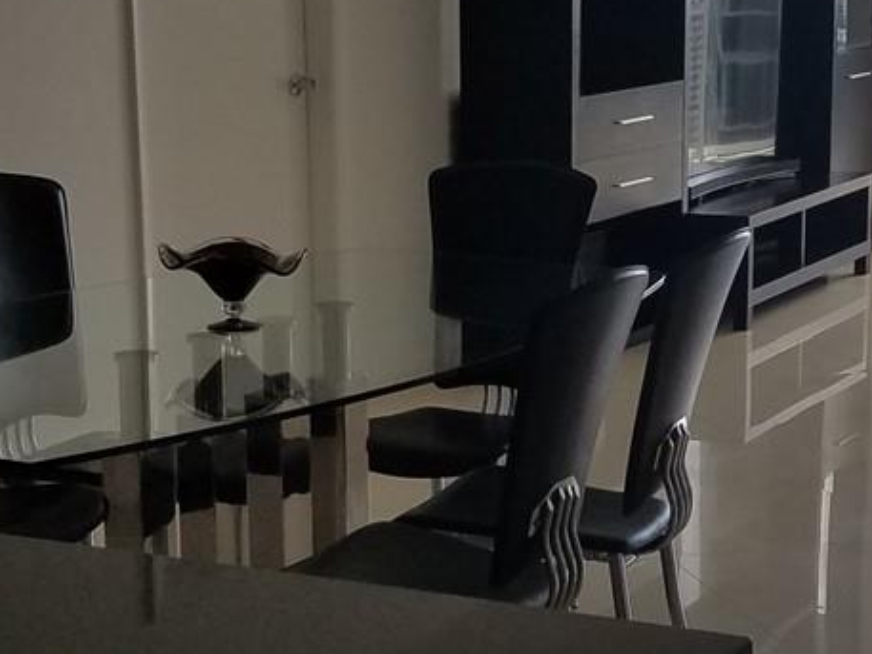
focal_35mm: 91
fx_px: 2293
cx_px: 595
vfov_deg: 16.2
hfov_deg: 21.4
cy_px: 385
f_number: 1.7
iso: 50
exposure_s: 1/204
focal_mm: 4.2
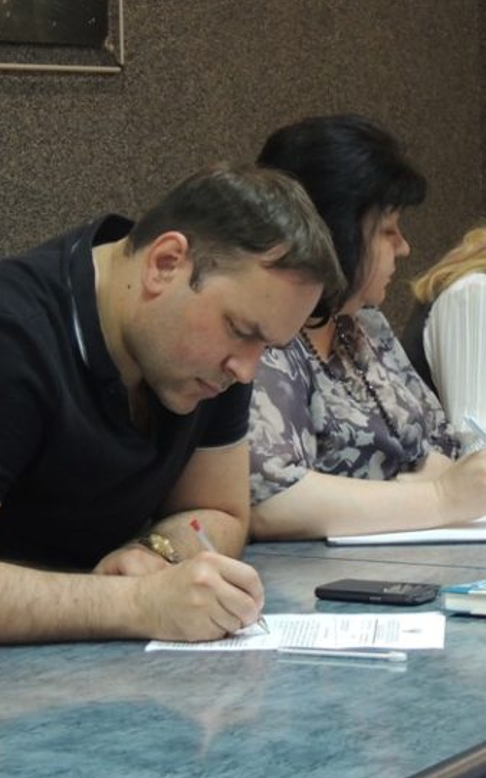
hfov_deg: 10.2
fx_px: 2713
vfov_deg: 16.3
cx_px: 370
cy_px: 385
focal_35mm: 128
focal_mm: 15.1
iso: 560
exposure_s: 1/25
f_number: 4
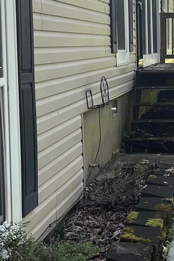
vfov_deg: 20.9
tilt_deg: -3.6
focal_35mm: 97
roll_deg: +2.0
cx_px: 147
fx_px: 703
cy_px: 83
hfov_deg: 14.0
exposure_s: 1/245
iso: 40
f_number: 1.6
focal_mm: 5.1
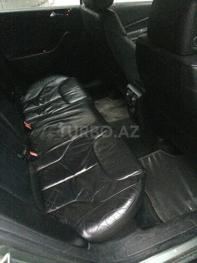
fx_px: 220
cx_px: 98
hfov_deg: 48.2
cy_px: 132
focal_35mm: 29
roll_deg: +0.1
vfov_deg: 61.7
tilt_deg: -41.6
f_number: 2.2
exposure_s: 1/17
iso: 2000
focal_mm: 4.15
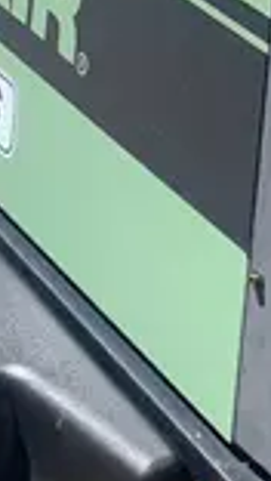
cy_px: 146
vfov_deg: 16.1
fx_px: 1695
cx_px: 323
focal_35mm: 133
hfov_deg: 9.0
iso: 25
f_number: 1.8
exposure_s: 1/1916
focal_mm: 4.25
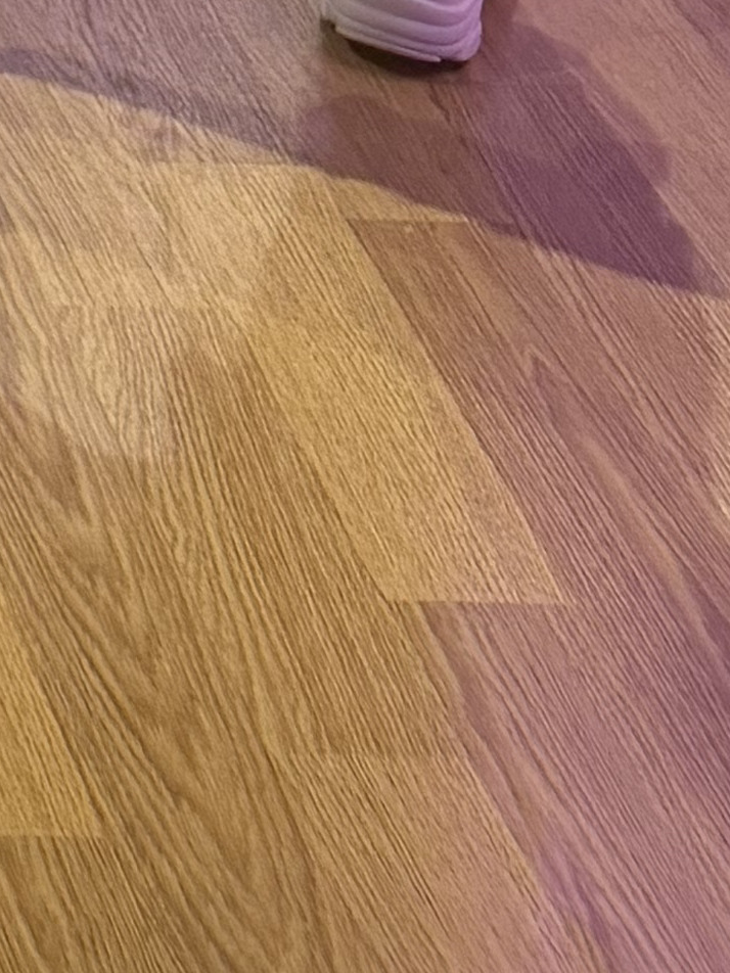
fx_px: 4049
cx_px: -1366
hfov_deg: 8.7
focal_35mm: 144
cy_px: -1390
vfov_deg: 11.3
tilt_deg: -14.9
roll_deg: -2.7
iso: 125
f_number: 1.78
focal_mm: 6.76
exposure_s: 1/50
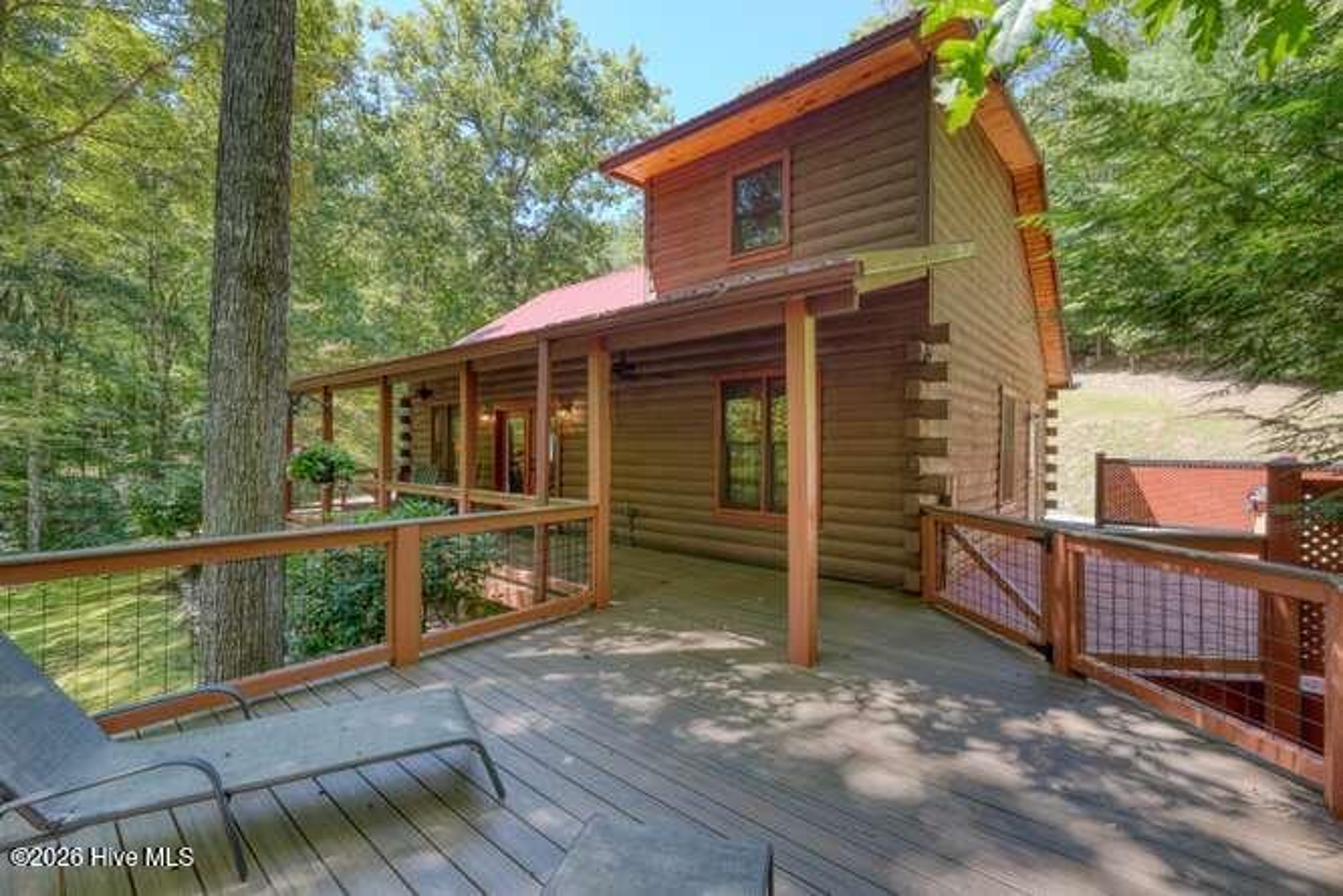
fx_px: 560
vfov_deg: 77.3
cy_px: 448
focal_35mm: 15
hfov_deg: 100.4
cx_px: 672
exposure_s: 1/1.25
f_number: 8
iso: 100
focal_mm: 10
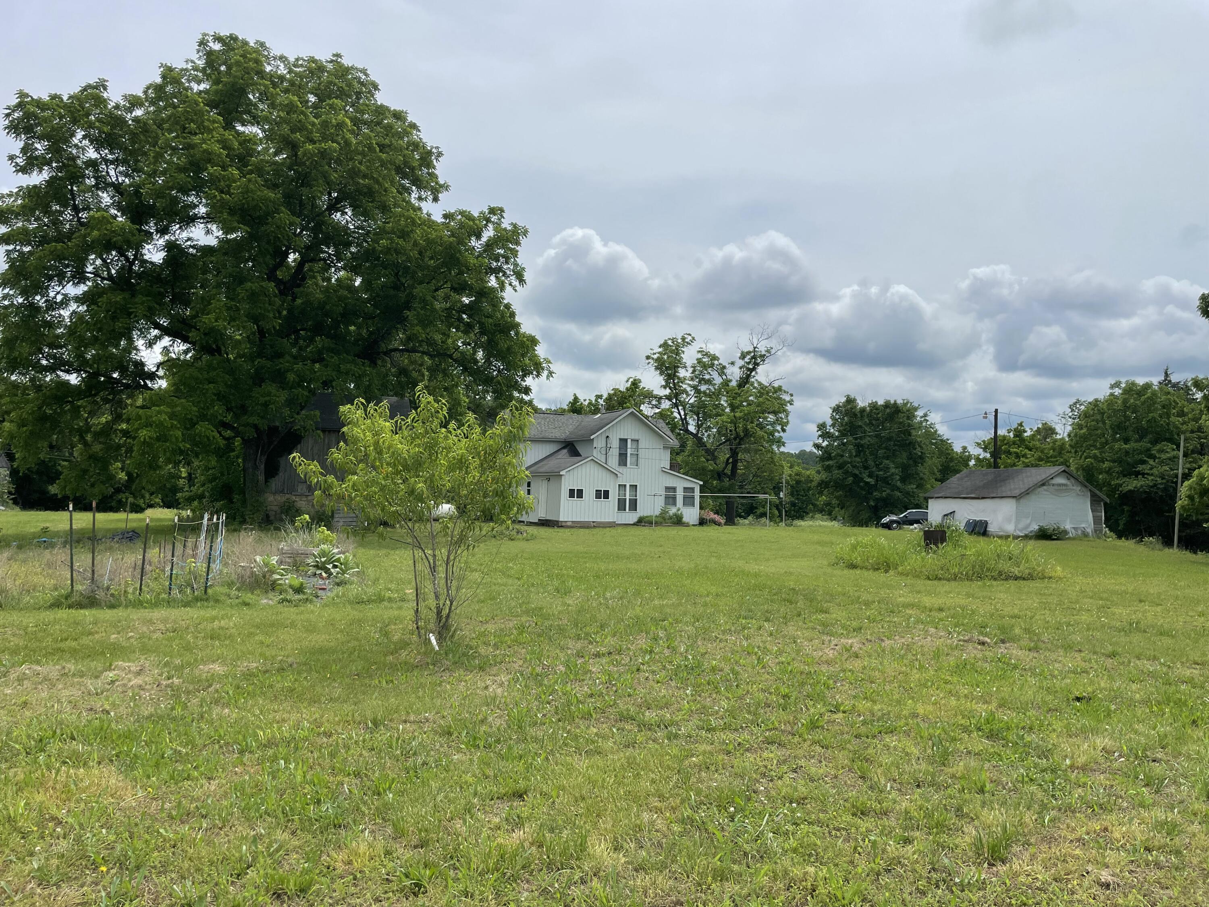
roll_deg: -1.6
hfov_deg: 67.3
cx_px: 604
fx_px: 908
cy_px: 454
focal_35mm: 26
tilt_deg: +1.7
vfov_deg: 53.1
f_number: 1.6
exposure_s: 1/6494
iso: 32
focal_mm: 4.2
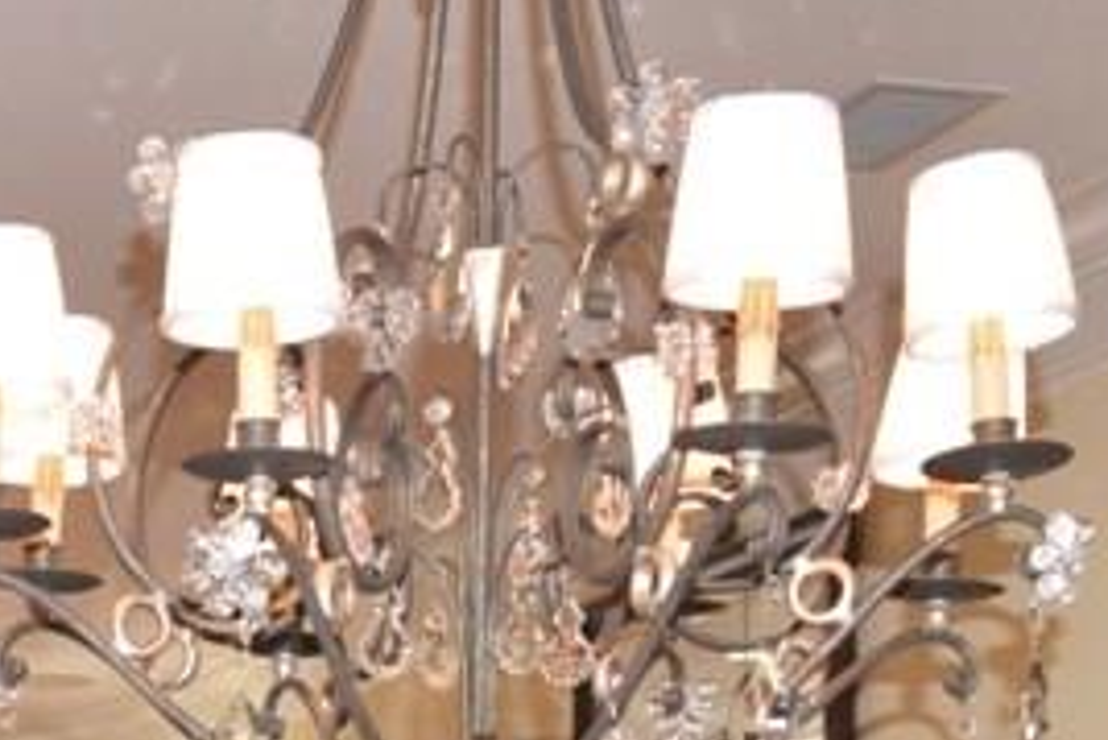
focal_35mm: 103
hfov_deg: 18.2
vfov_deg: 12.1
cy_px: 1391
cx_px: -413
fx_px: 3172
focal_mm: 18
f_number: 5.6
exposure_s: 1/125
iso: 720
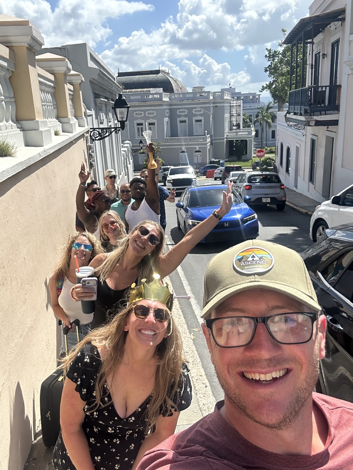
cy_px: 235
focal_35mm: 30
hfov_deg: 46.8
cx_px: 176
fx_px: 408
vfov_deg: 60.0
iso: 25
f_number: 1.9
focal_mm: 2.69
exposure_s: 1/675
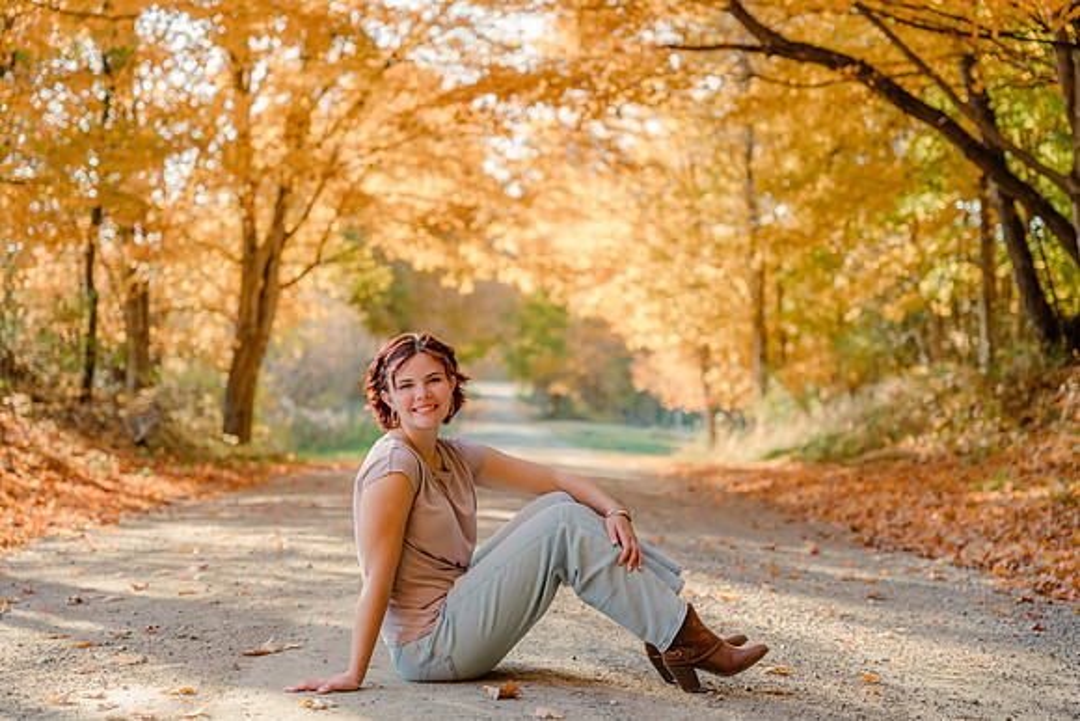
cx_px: 540
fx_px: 2100
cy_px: 360
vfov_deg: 19.5
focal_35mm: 70
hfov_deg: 28.8
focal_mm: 70
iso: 320
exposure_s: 1/1000
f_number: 2.8
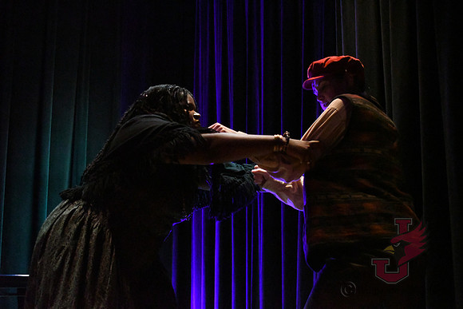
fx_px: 579
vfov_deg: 29.9
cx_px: 232
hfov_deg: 43.6
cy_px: 154
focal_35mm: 45
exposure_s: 1/160
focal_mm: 30
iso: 32000
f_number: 5.6
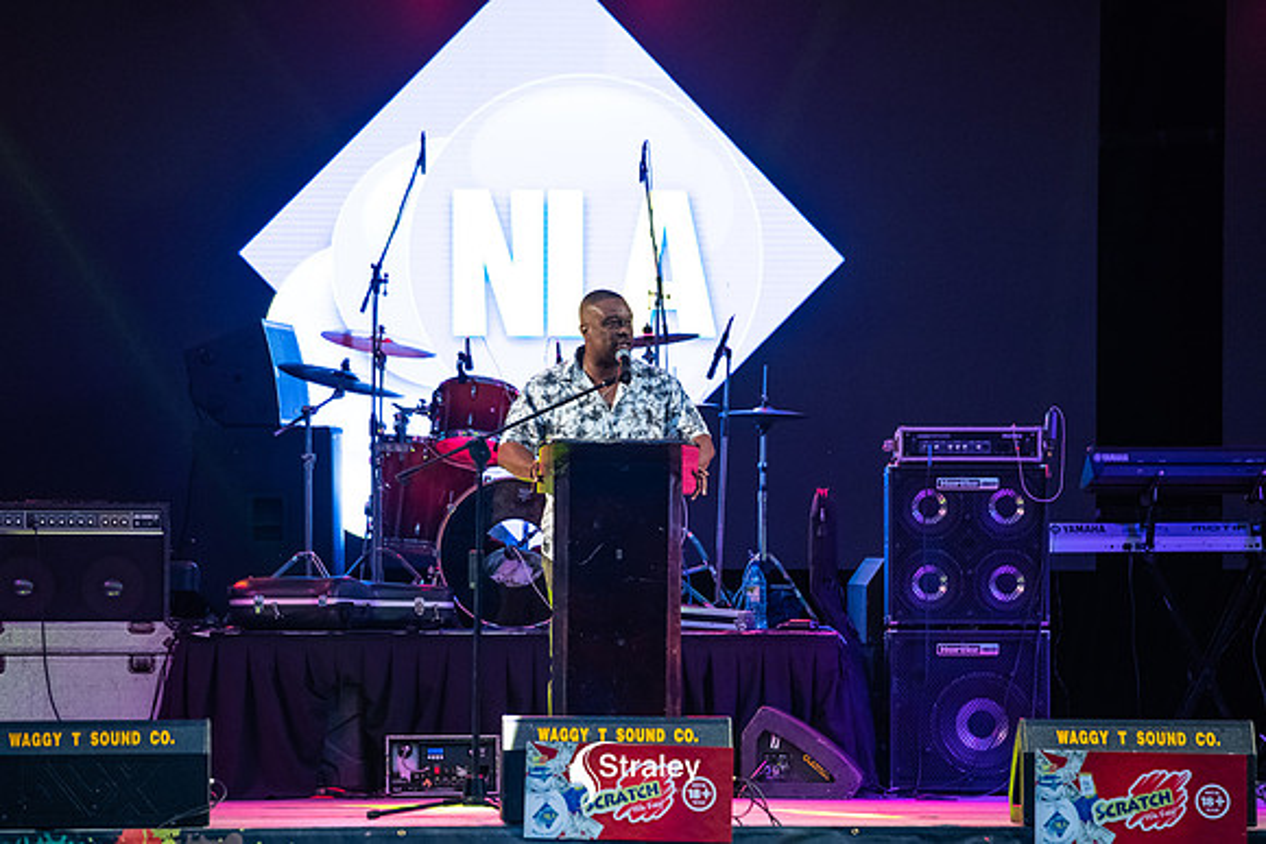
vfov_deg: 5.6
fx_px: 8610
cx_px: 633
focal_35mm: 245
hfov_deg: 8.4
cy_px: 502
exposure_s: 1/200
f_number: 4
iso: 640
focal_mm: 200
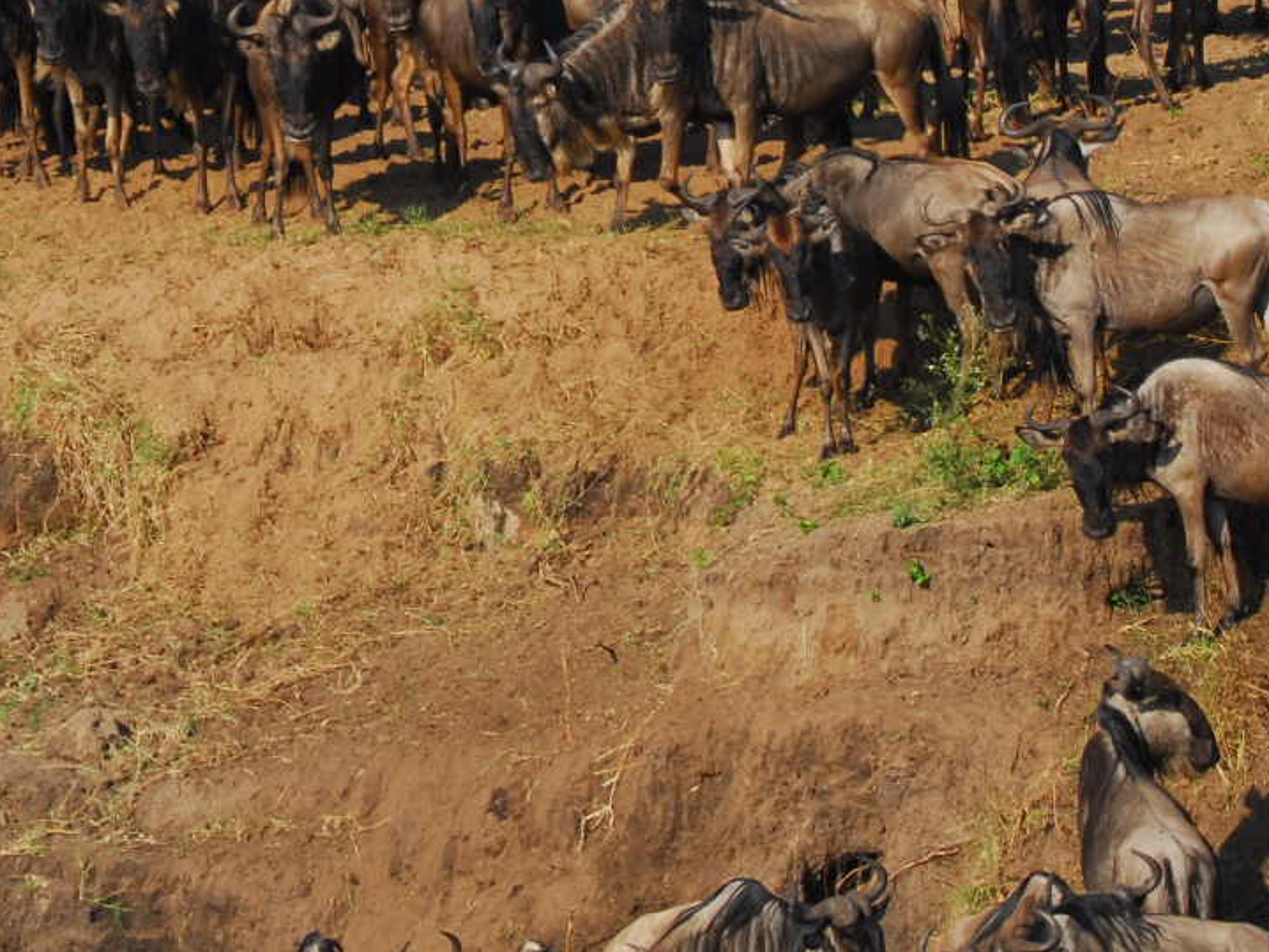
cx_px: 164
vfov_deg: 2.5
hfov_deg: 3.4
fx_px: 21416
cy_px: 65
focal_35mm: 584
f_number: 5
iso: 250
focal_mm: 150
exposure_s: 1/1600
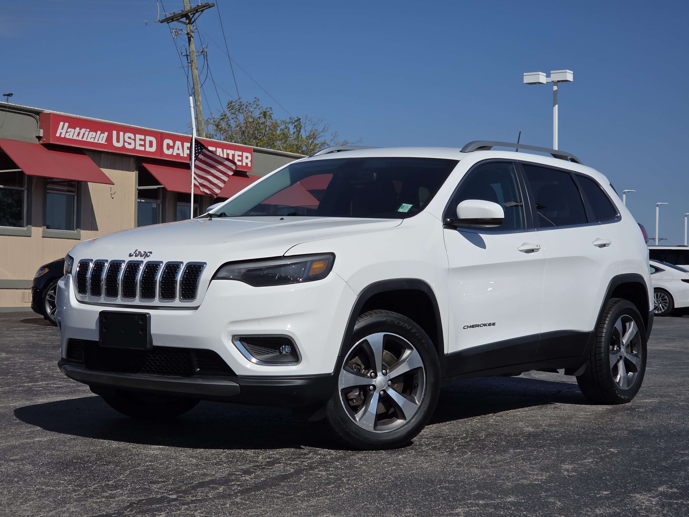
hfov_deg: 28.2
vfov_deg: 21.3
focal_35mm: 69
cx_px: 344
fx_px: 1373
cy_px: 258
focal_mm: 7
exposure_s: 1/2913
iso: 25
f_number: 2.4
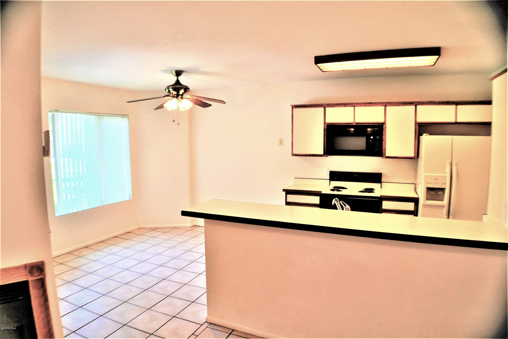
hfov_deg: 67.4
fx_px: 381
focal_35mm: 27
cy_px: 170
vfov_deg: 47.9
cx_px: 254
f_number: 4.5
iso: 400
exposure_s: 1/80
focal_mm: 18
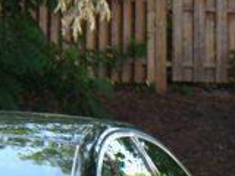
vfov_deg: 3.4
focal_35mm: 430
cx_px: -57
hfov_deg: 4.6
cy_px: 247
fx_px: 2919
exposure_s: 1/250
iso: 320
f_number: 5.6
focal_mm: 75
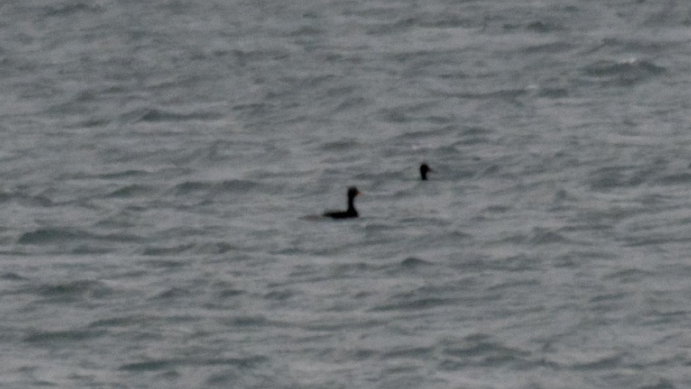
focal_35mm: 788
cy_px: 222
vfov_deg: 1.5
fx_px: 14439
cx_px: 346
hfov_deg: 2.7
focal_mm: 500
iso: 640
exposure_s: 1/1250
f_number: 6.3
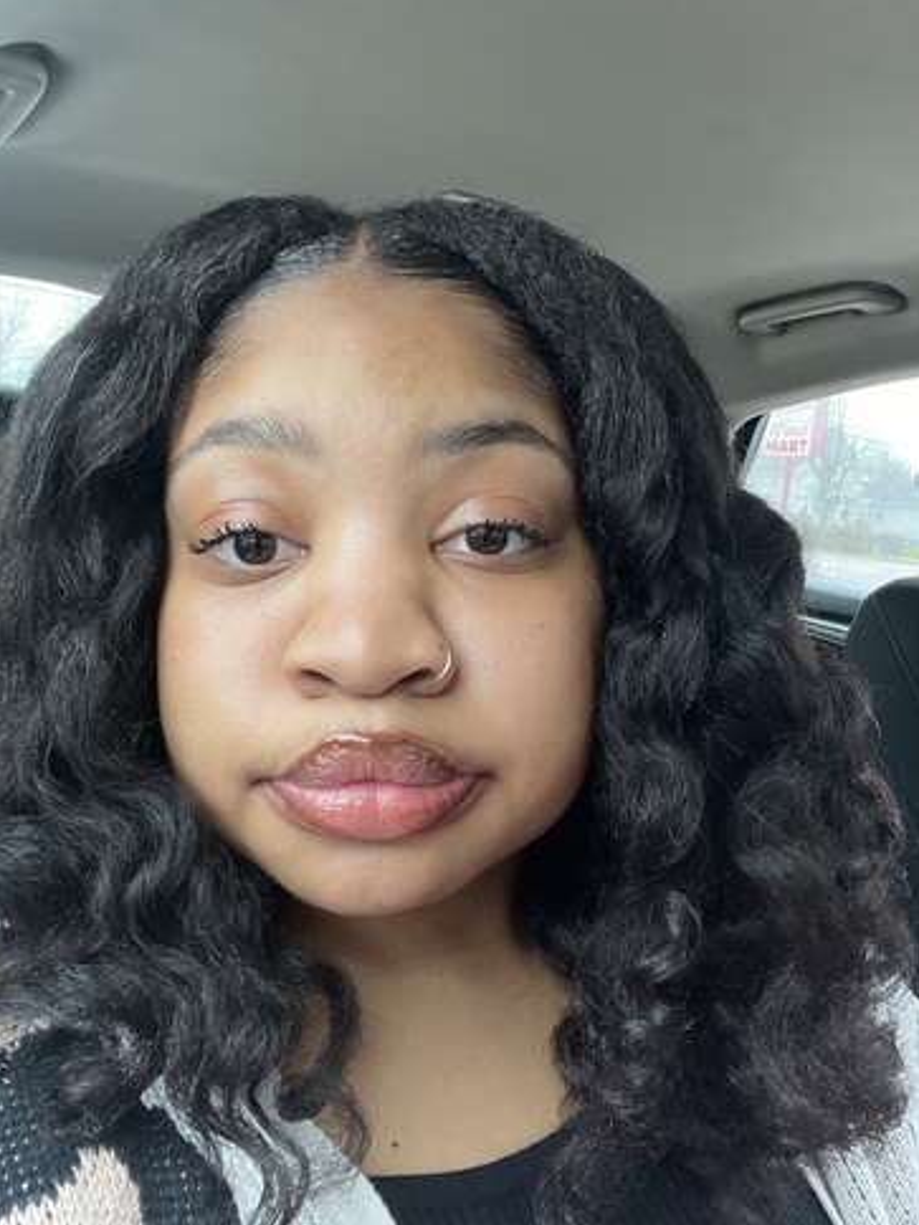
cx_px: 452
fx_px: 1097
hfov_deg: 45.4
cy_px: 605
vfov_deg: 58.3
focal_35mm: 31
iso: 100
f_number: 2.2
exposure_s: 1/116
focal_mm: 2.71
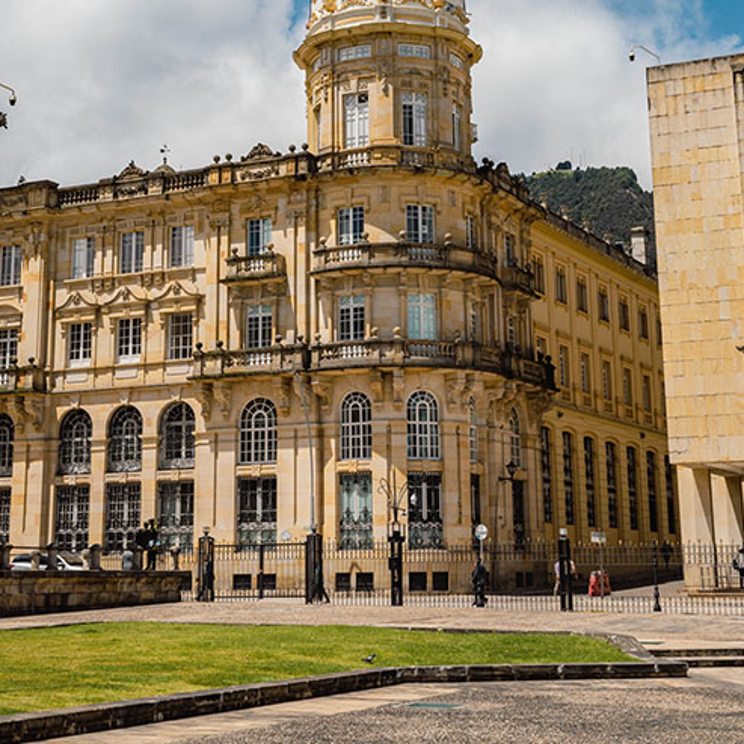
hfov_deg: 27.7
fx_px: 1508
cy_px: 184
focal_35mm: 62
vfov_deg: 27.3
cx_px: 370
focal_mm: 32
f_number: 10
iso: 125
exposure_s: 1/320
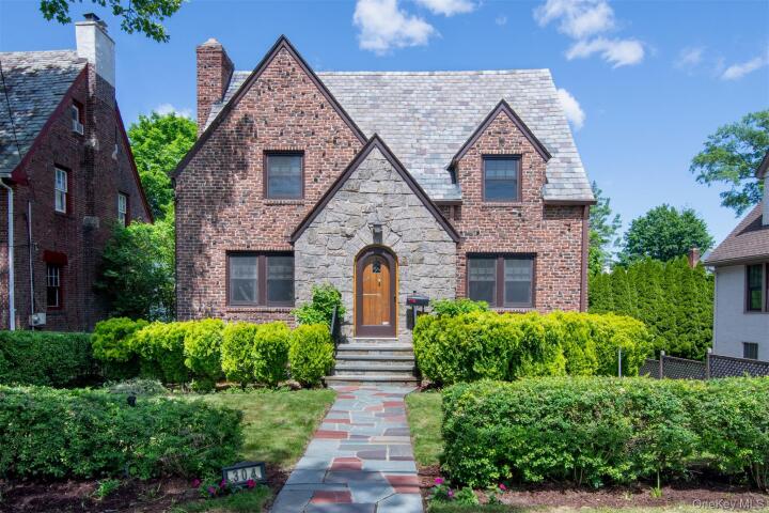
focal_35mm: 24
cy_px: 256
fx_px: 513
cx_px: 384
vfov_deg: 53.1
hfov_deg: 73.7
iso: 640
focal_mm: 16
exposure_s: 1/250
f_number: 14
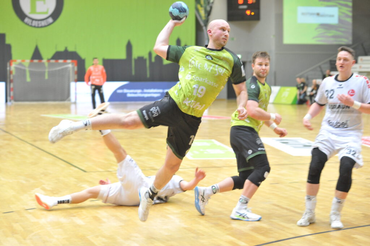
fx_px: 873
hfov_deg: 23.9
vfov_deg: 16.0
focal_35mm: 85
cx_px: 185
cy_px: 123
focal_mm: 85
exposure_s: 1/250
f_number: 4
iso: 3200
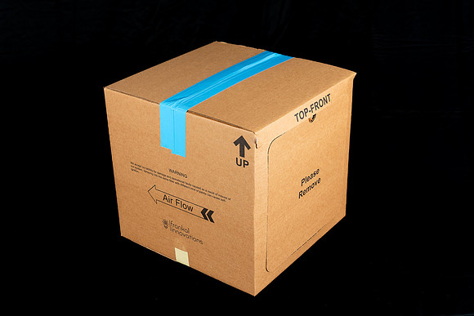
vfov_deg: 24.6
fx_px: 724
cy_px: 158
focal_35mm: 55
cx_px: 237
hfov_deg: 36.2
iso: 160
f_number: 8
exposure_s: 1/125
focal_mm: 55
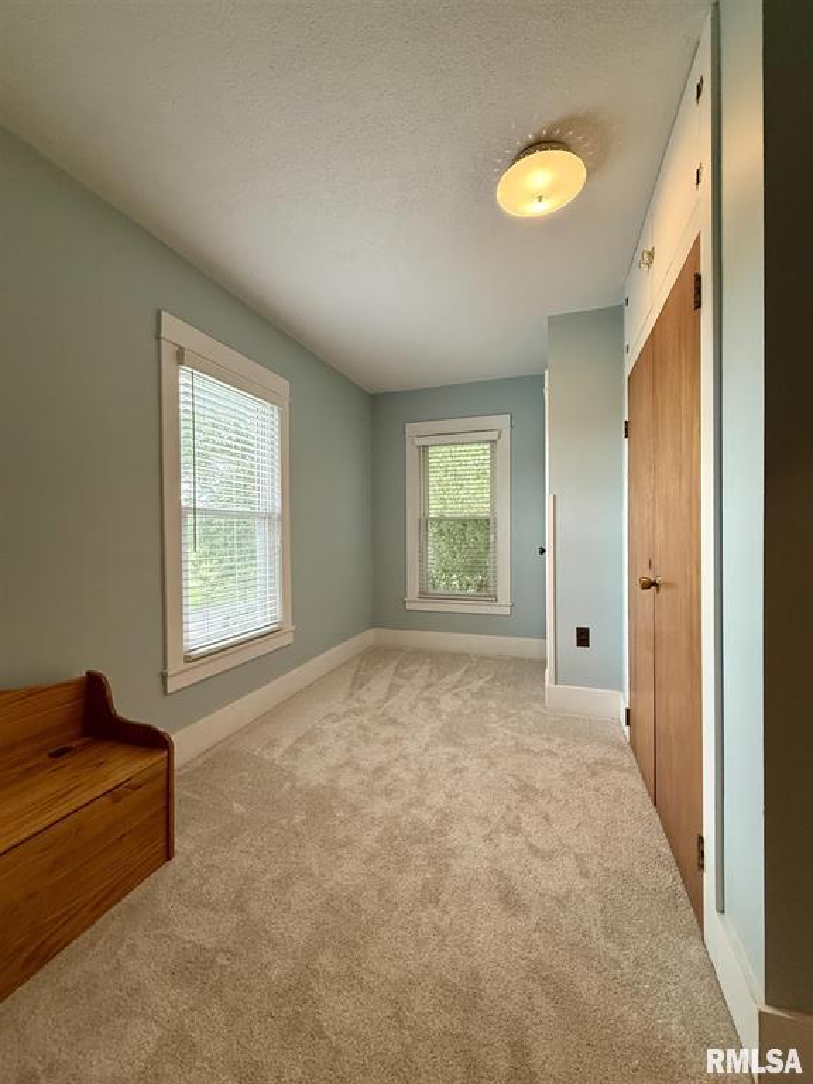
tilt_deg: -0.1
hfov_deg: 85.7
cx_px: 406
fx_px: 438
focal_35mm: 14
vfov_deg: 102.1
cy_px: 542
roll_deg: +0.6
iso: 320
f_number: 2.2
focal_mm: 2.22
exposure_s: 1/120
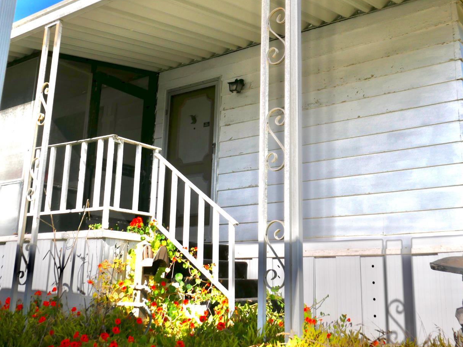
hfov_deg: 45.7
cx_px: 256
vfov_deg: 35.0
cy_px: 137
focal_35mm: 41
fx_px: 548
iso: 200
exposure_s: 1/1600
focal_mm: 15.1
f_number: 5.6
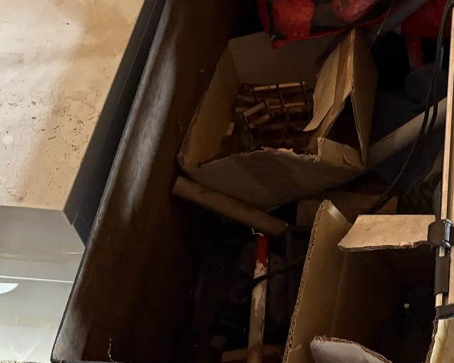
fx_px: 860
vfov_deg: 23.7
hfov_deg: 28.1
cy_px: 120
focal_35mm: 64
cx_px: 436
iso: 800
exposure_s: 1/30
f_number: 1.6
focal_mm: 5.96
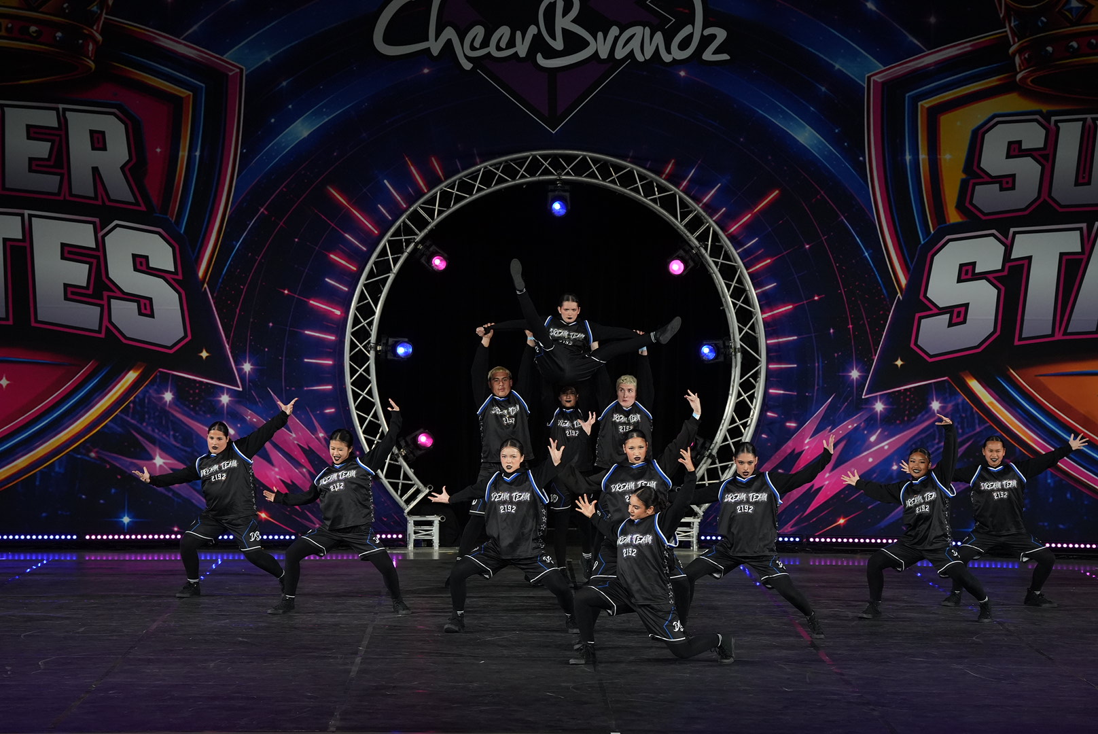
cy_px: 367
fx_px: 3388
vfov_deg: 12.4
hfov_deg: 18.4
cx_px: 549
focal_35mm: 111
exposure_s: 1/640
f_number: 4.5
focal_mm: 111
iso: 3200
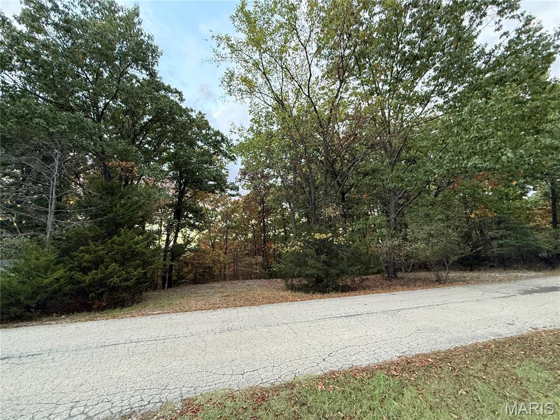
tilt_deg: +9.4
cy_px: 210
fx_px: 226
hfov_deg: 102.1
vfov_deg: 85.7
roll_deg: +1.3
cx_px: 280
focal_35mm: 14
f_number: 2.2
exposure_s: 1/60
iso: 400
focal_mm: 2.22
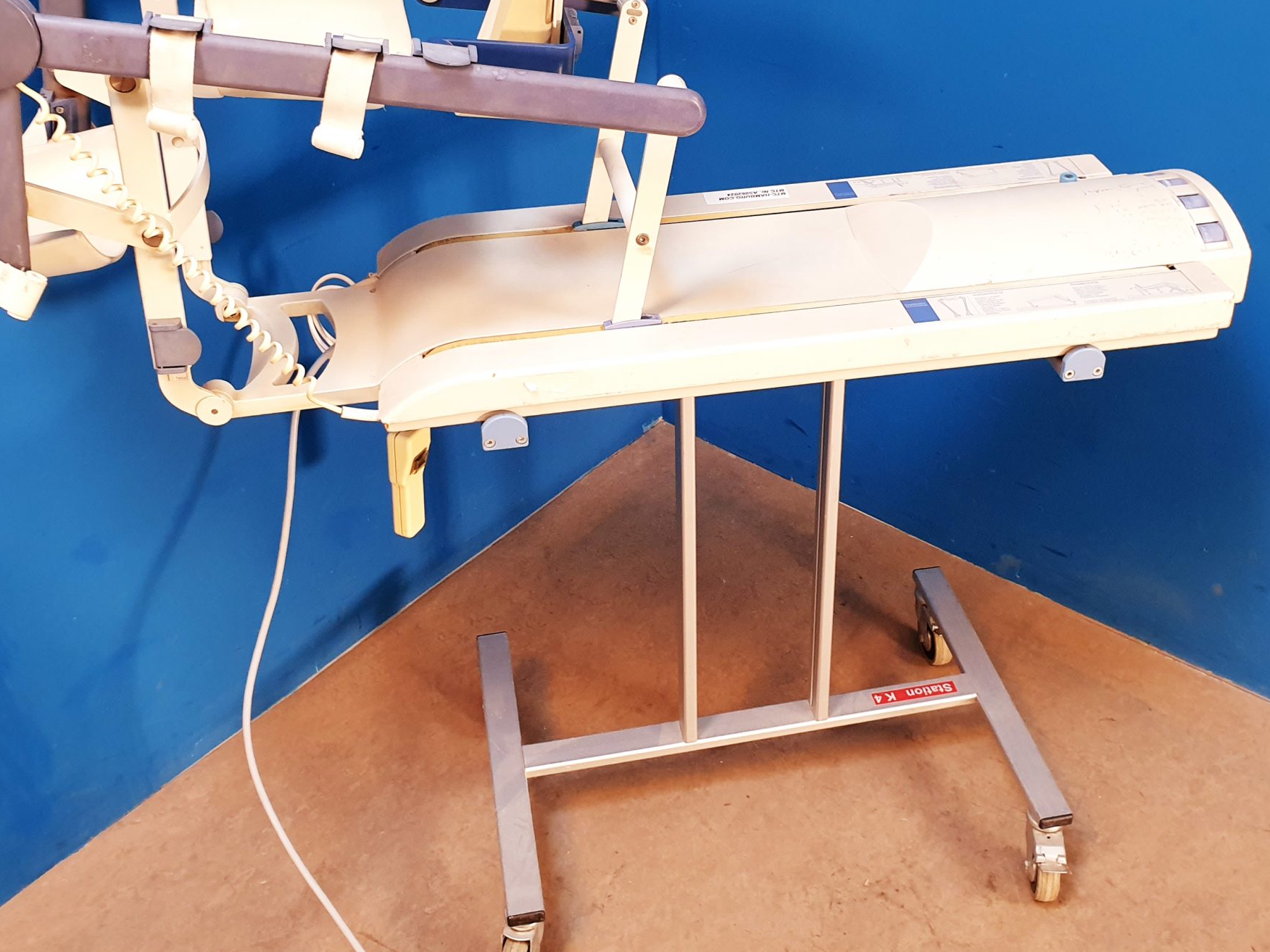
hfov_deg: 48.9
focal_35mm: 38
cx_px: 705
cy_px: 331
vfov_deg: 37.4
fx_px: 1394
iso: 200
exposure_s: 1/50
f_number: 2.4
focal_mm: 4.3
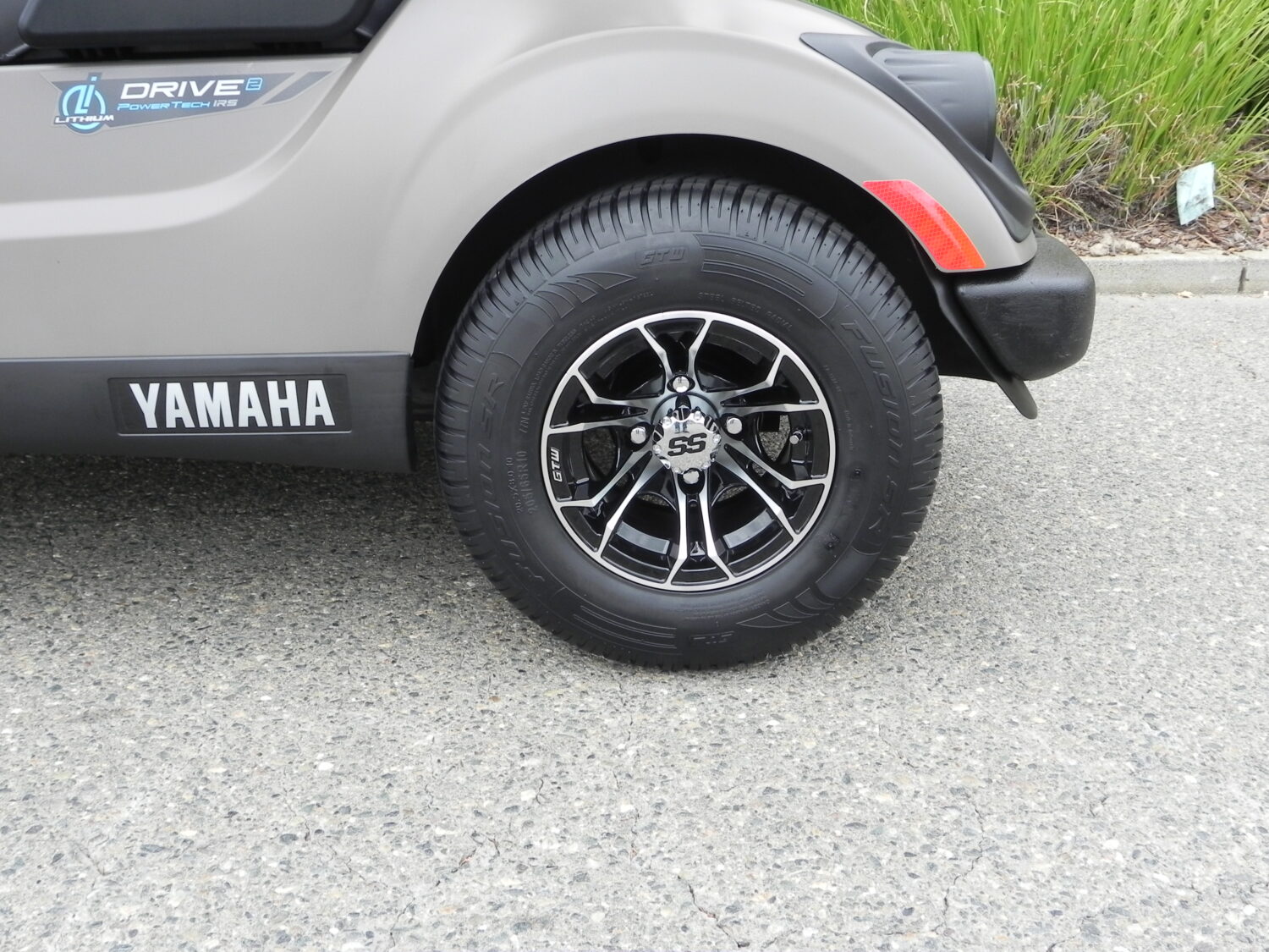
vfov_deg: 42.9
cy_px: 476
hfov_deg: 55.4
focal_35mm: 33
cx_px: 634
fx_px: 1210
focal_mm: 5.9
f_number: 5
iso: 160
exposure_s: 1/141
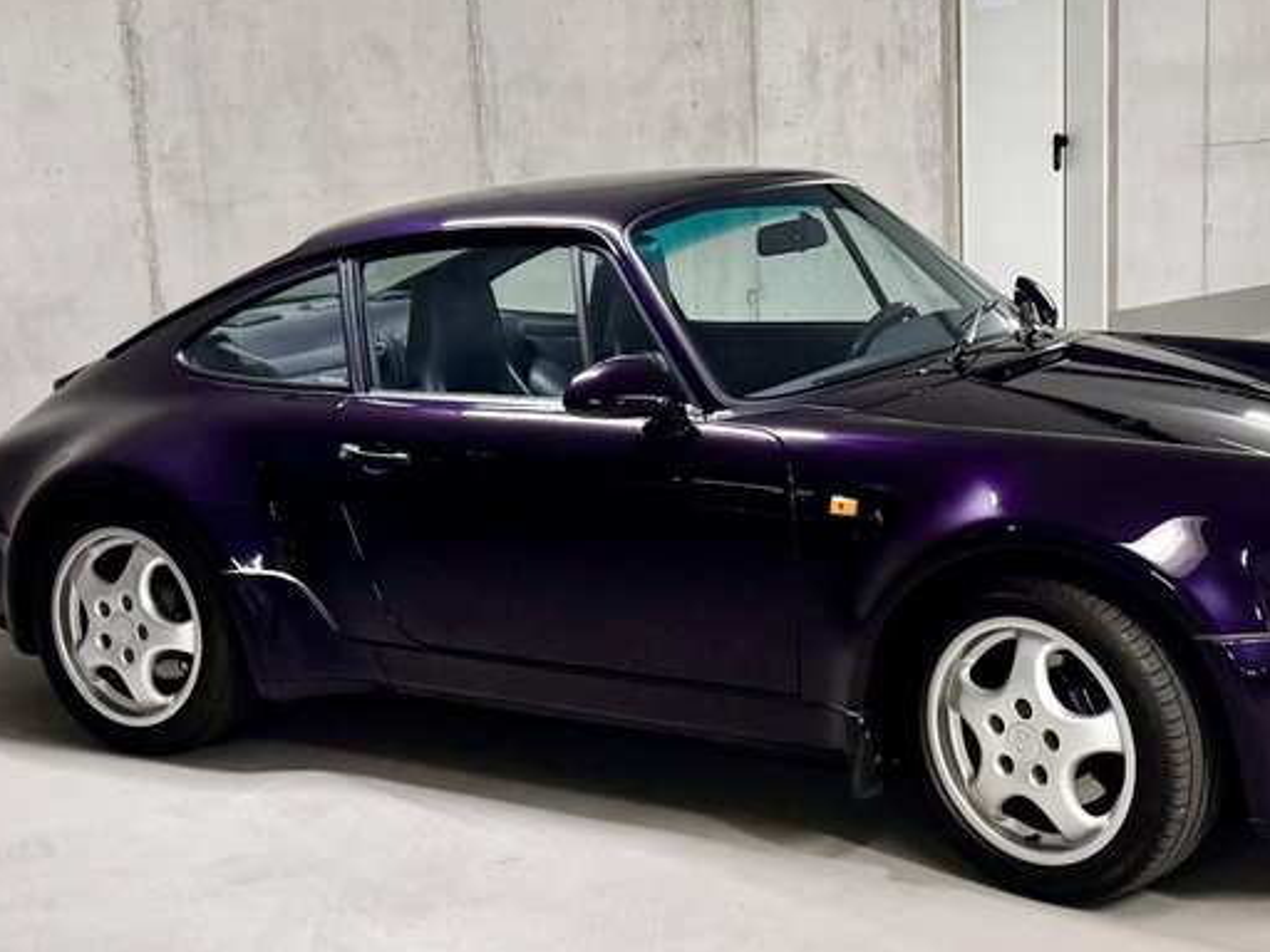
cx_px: 804
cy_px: 302
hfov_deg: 50.8
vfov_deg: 39.1
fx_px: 1321
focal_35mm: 36
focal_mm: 6.76
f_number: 1.78
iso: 250
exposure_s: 1/100
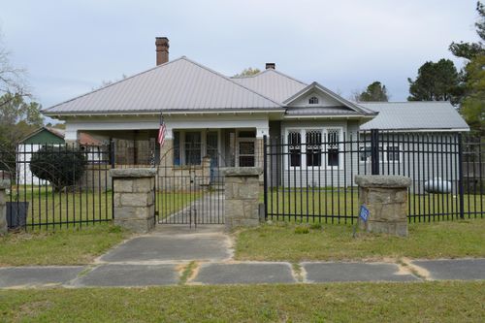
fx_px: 444
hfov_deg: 57.2
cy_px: 162
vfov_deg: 39.9
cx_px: 242
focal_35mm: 33
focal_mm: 22
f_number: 7.1
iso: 200
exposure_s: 1/400
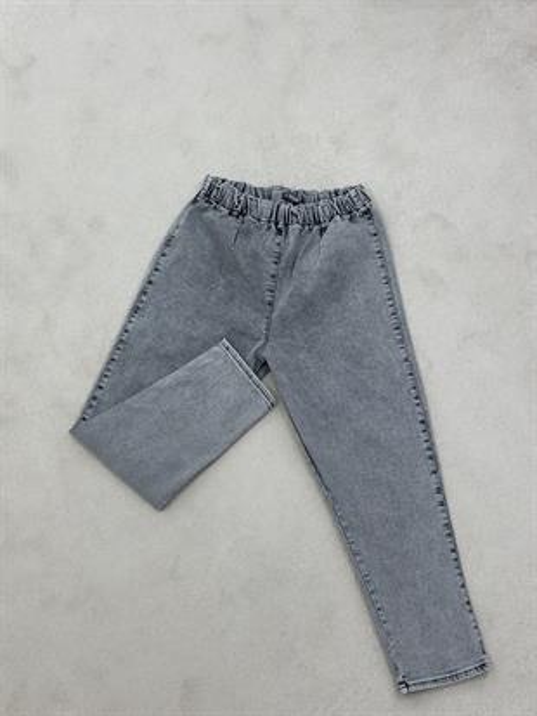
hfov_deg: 30.3
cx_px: 268
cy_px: 358
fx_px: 992
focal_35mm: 48
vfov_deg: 39.6
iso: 80
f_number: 1.78
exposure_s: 1/351
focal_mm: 6.86
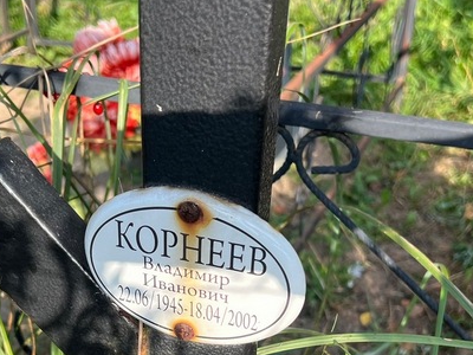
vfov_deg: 27.5
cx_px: 192
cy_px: 285
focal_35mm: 52
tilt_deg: -33.4
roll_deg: -0.4
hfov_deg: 36.7
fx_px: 711
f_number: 1.5
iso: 50
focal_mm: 5.7
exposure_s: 1/827
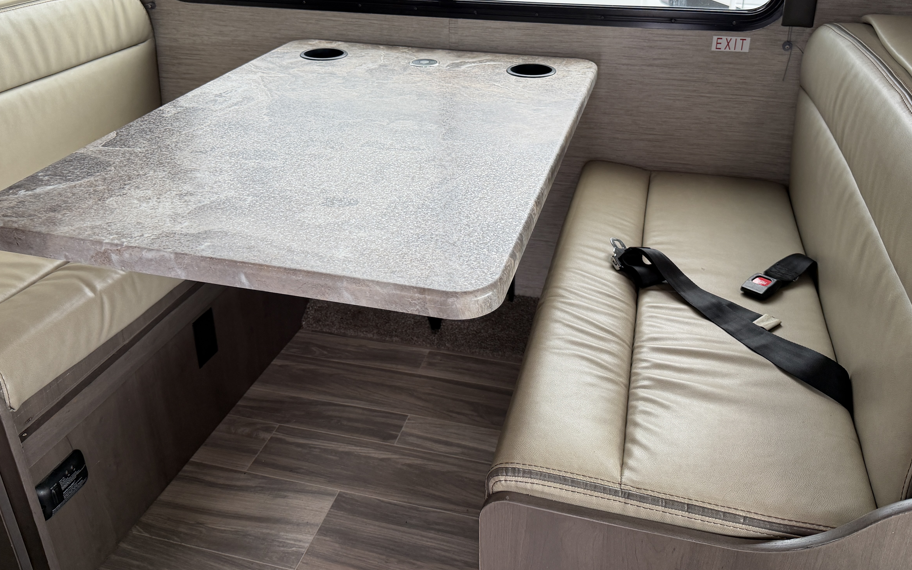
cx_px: 460
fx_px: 771
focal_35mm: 31
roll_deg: +1.4
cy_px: 217
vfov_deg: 40.3
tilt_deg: -22.6
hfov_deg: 61.2
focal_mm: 6.76
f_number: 1.78
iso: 100
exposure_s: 1/121
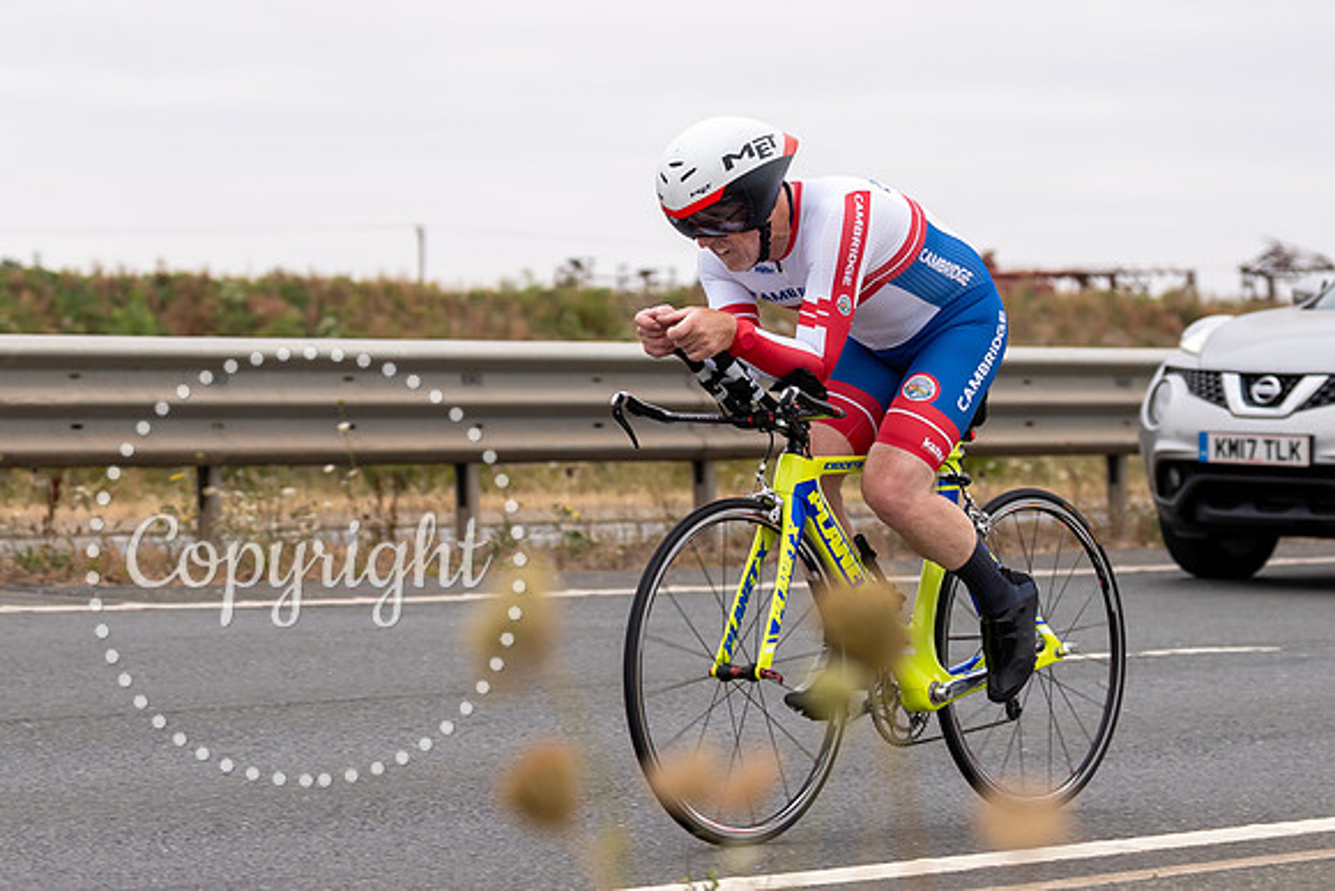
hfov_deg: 14.6
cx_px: 714
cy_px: 433
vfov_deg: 9.8
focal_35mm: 140
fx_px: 5210
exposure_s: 1/800
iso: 100
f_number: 3.5
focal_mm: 70
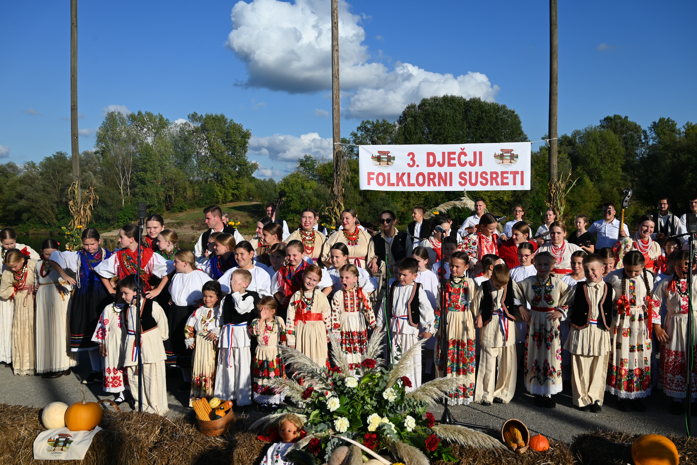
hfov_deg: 55.8
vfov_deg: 38.9
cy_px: 232
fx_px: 658
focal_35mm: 34
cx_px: 348
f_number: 8
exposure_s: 1/500
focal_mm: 34
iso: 100
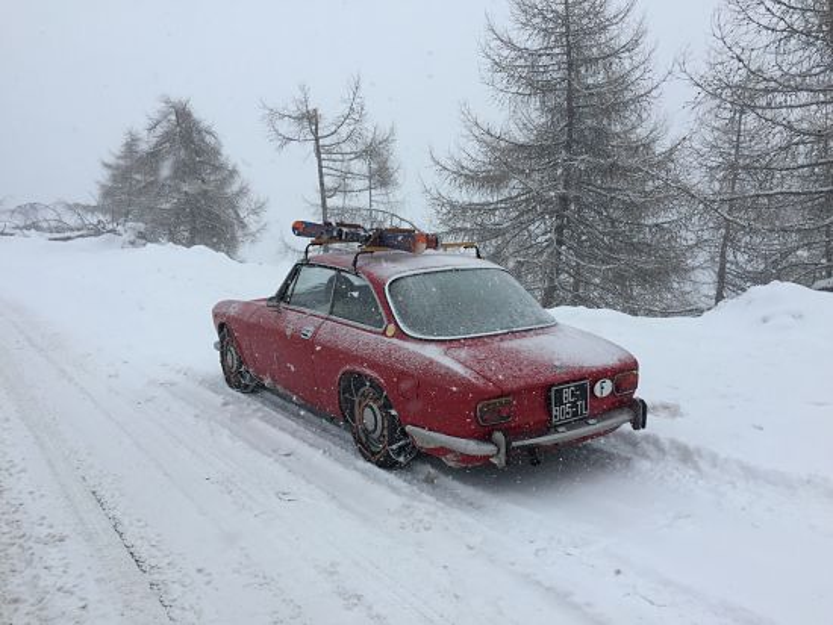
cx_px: 416
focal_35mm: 29
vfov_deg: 48.3
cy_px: 312
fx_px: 698
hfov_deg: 61.6
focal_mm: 4.15
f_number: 2.2
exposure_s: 1/920
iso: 32
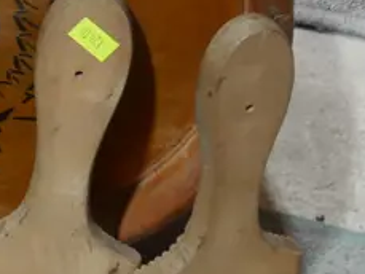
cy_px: -115
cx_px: -128
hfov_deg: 14.1
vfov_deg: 10.7
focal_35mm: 134
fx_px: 1414
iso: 500
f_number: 3.6
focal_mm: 15
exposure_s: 1/60
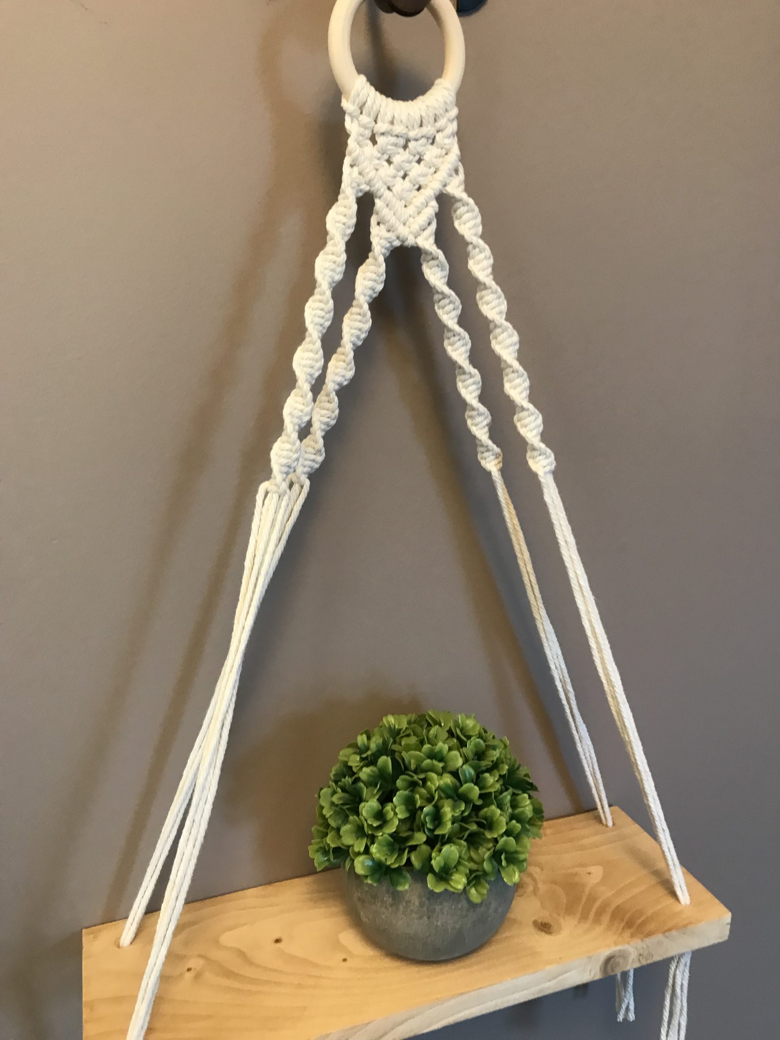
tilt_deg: -12.7
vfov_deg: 63.4
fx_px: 841
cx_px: 390
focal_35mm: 28
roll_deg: +0.3
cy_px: 520
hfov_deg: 49.7
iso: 50
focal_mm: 3.99
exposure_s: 1/17
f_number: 1.8
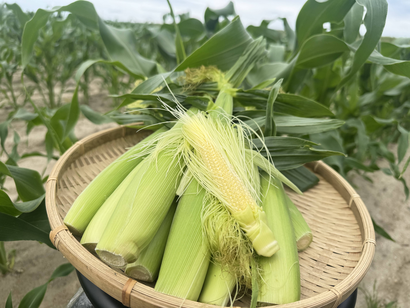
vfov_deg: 56.8
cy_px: 154
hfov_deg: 71.6
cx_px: 205
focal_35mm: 24
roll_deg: -6.1
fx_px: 284
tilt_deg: -21.2
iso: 80
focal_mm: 6.76
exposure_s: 1/3802
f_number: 1.78
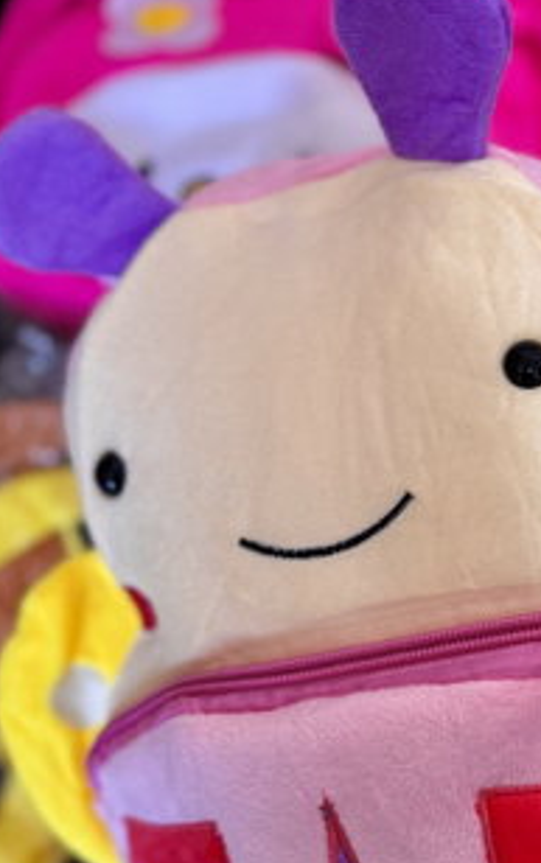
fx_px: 1036
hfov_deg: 27.6
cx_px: 541
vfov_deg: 45.2
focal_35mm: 44
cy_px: 481
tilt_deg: -63.7
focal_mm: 6.76
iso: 160
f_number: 1.78
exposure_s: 1/101
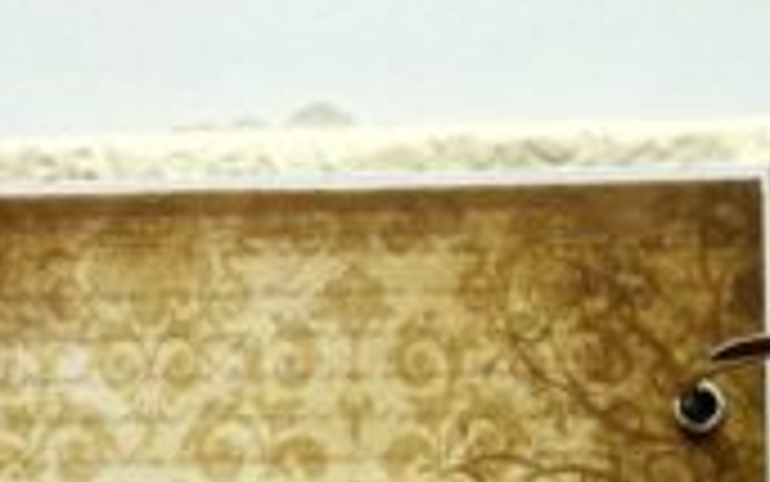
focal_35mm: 93
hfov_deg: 21.1
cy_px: 815
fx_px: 1952
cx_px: 874
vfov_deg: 13.0
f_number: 2.8
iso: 100
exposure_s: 1/60
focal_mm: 4.5
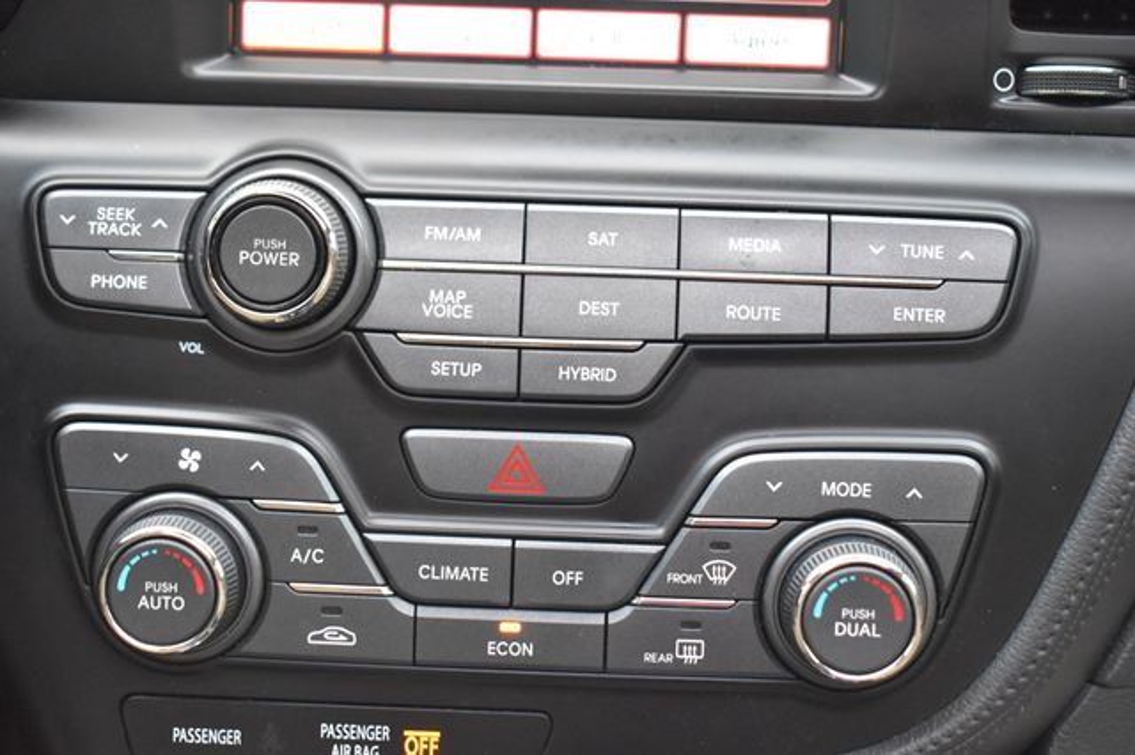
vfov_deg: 23.8
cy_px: 378
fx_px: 1796
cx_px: 568
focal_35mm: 57
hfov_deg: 35.1
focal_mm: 38
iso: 3200
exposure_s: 1/40
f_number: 4.8
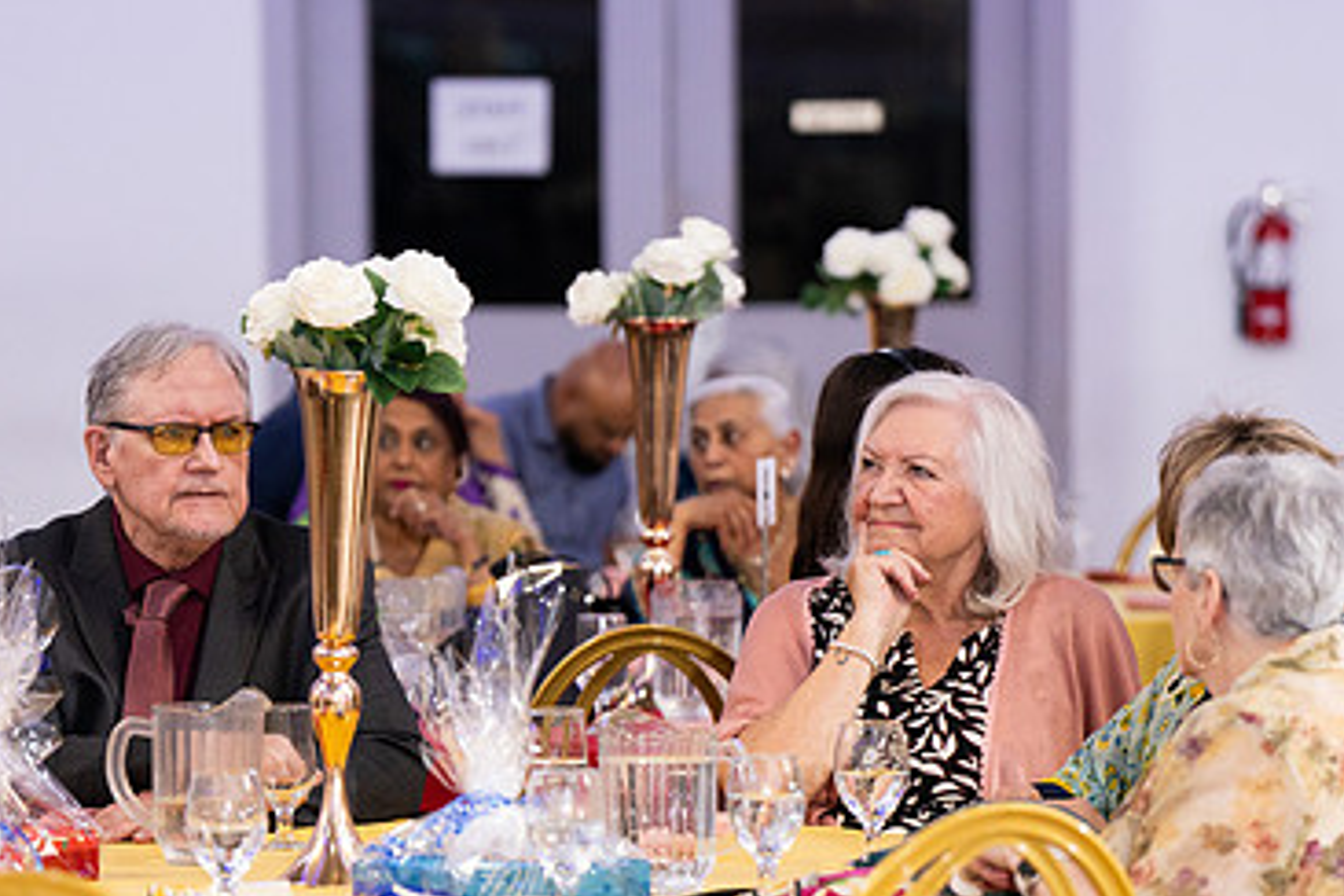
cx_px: 558
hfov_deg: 9.1
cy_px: 678
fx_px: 8474
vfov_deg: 6.0
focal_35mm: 227
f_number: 2.8
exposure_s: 1/200
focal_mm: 134
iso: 1250
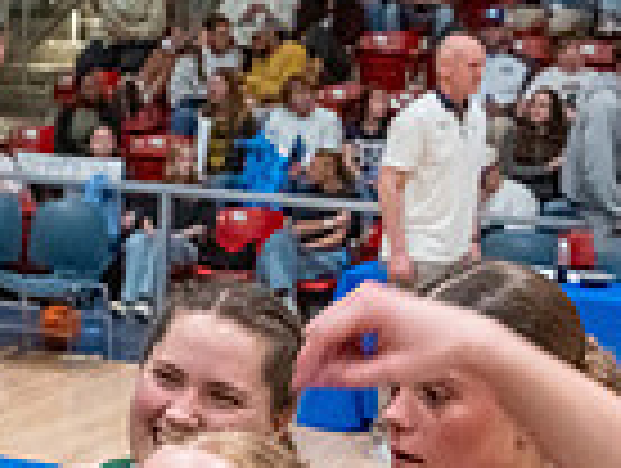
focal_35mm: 109
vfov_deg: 13.6
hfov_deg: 17.2
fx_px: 1959
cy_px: 353
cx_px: -117
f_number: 8
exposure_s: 1/80
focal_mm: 27
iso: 6400
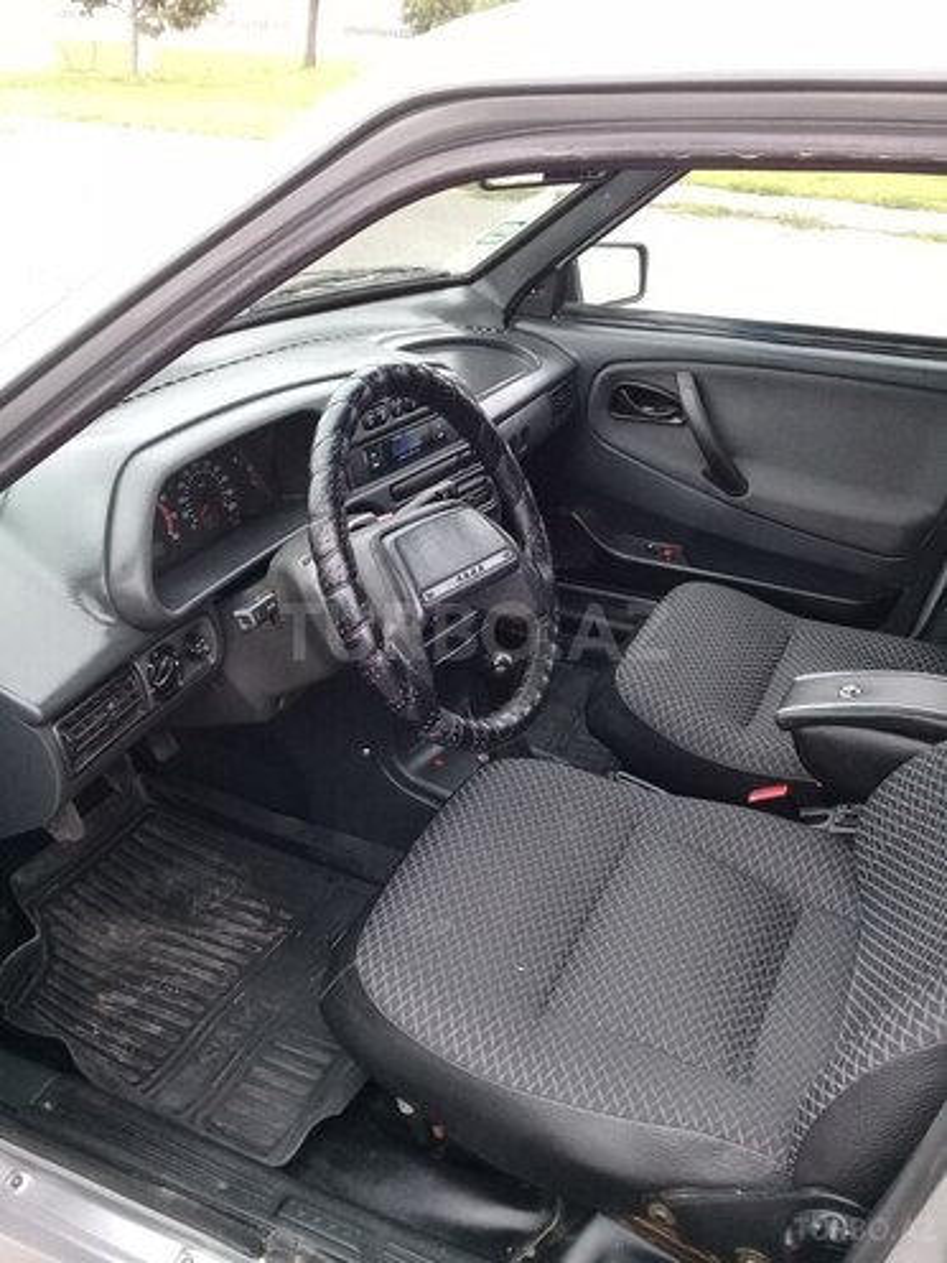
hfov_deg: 45.4
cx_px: 474
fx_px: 1131
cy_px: 632
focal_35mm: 31
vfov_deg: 58.4
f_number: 2.2
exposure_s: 1/33
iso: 100
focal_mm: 3.3
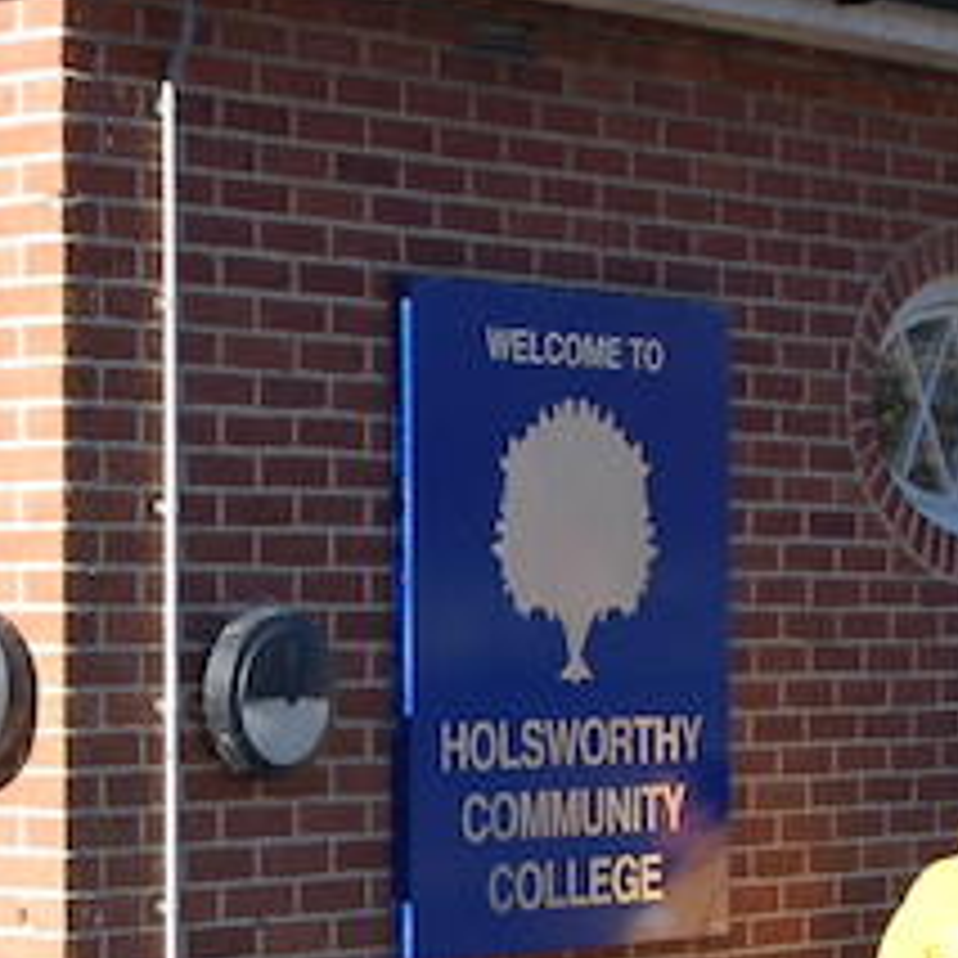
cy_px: 666
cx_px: 130
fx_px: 4653
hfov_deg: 11.7
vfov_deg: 11.7
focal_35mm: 149
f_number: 8
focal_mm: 31
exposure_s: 1/250
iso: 200
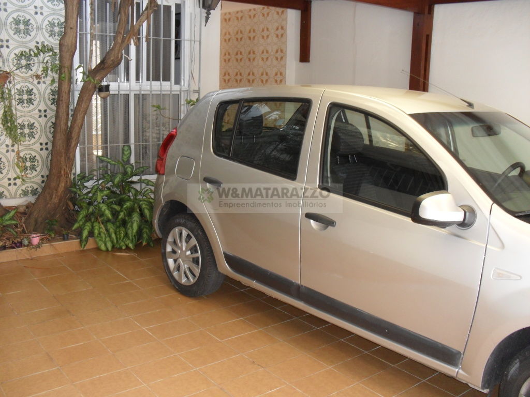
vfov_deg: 40.7
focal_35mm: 35
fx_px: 536
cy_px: 198
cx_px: 265
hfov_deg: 52.6
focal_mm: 6.3
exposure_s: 1/45
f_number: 3.2
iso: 200
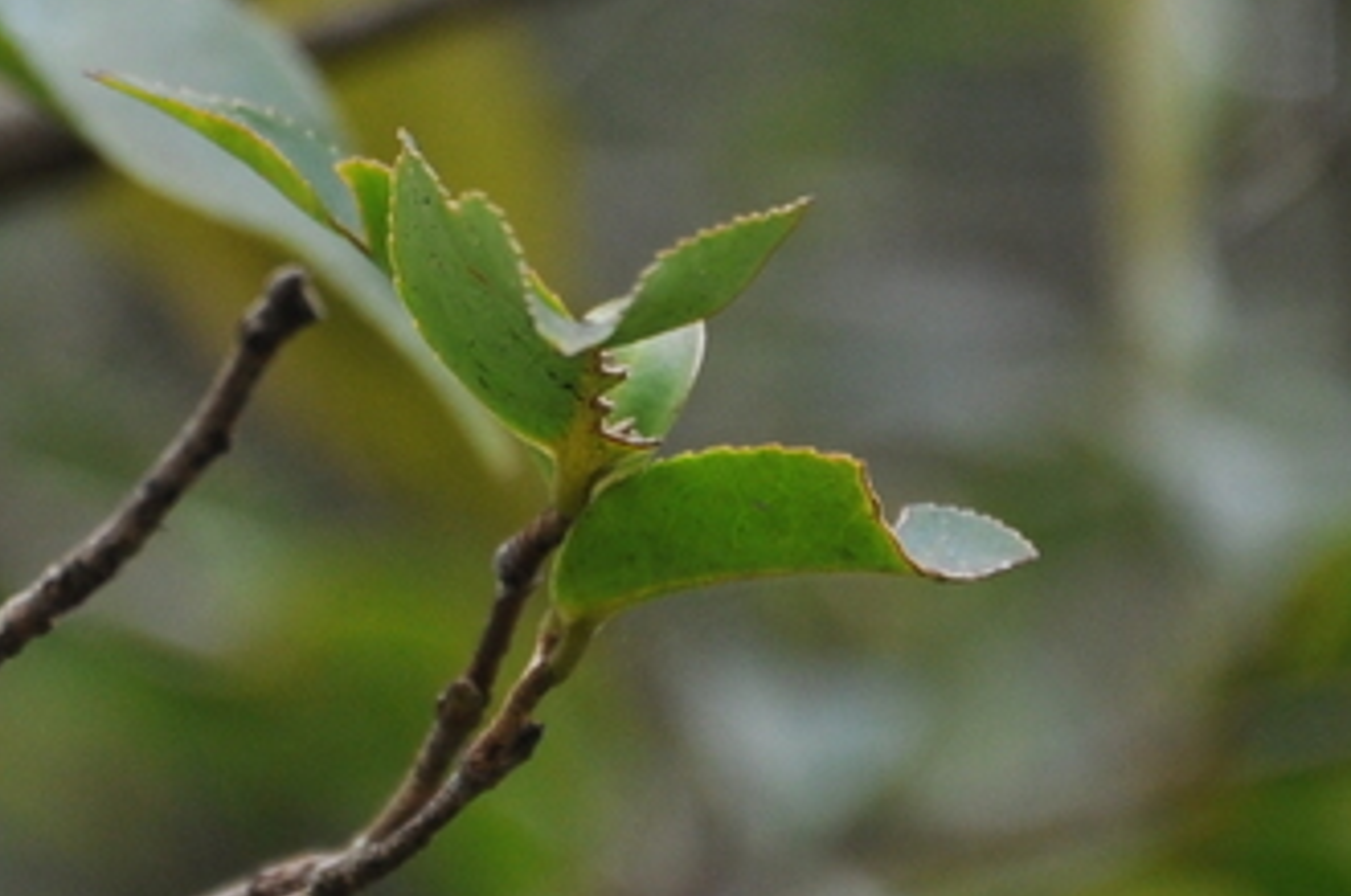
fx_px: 22971
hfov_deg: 3.4
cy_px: -450
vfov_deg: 2.2
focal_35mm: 613
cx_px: 160
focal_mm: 90
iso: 250
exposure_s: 1/125
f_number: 5.6
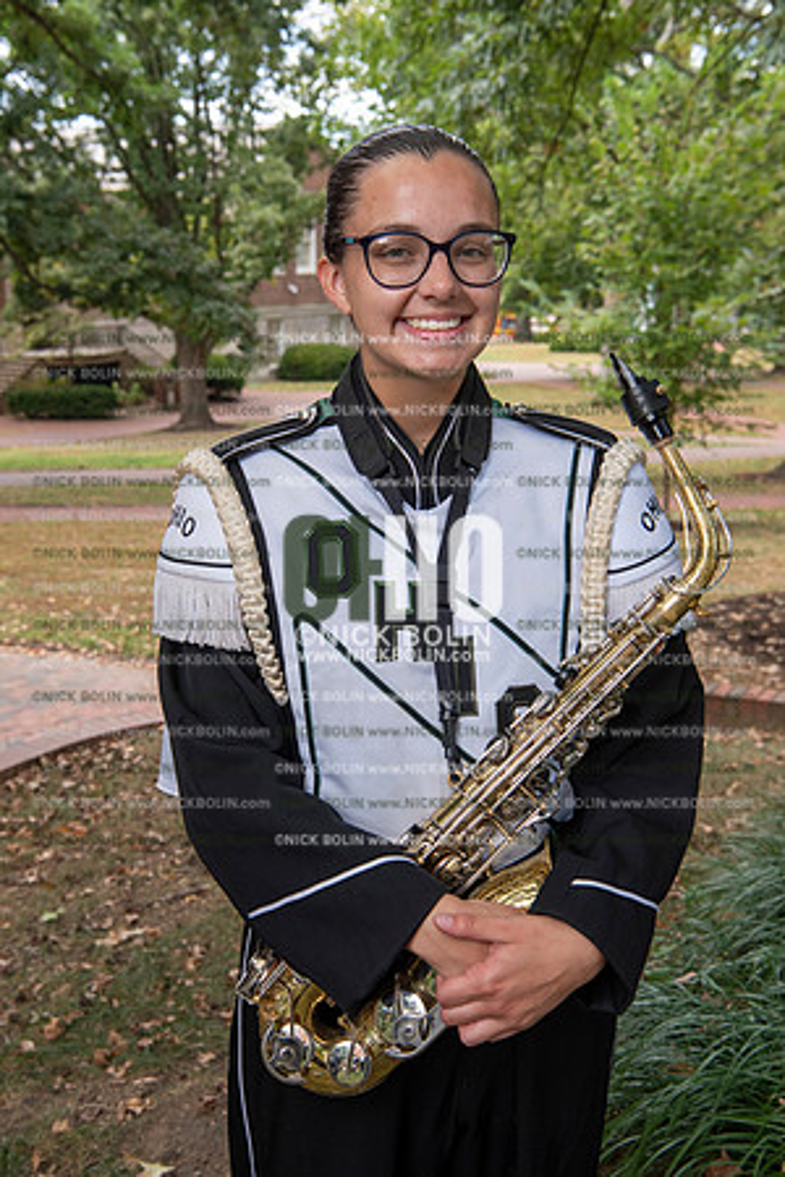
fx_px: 1570
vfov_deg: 41.1
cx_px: 392
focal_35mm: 48
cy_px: 588
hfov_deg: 28.1
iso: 500
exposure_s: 1/100
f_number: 8
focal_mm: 48
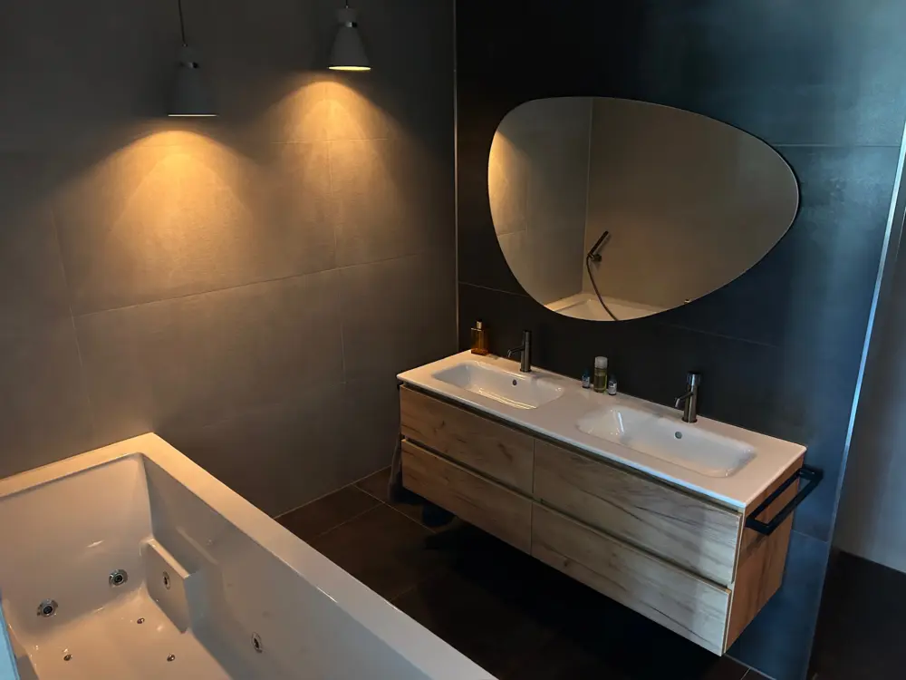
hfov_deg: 67.3
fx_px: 680
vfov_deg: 53.1
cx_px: 453
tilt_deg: -18.3
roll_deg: +0.4
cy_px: 340
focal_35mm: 26
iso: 500
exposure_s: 1/25
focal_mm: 5.7
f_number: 1.5
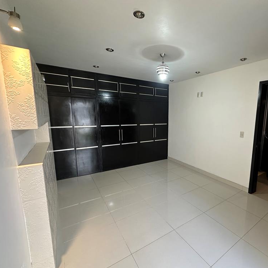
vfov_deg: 84.0
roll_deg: +0.5
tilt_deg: -8.7
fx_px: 149
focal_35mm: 17
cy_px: 137
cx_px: 169
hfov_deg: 82.3
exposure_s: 1/60
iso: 160
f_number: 2.2
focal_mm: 2.22
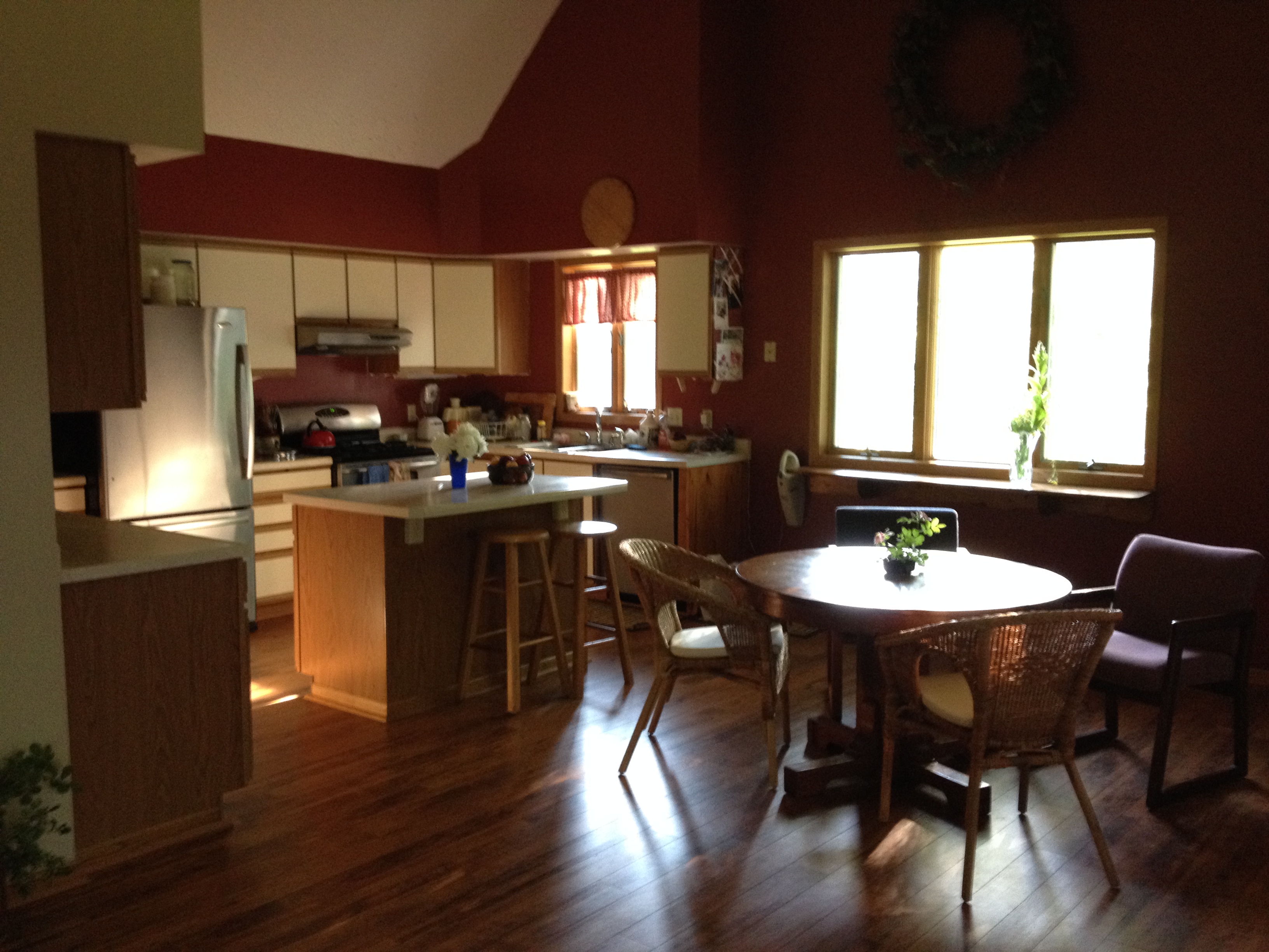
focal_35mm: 35
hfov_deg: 52.6
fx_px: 1283
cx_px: 634
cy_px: 476
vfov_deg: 40.7
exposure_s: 1/20
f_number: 2.4
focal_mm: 4.28
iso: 250
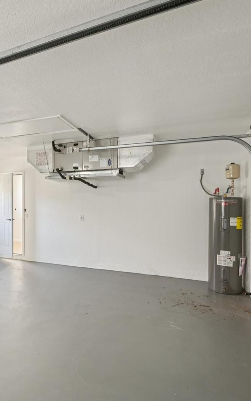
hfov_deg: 53.4
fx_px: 241
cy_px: 198
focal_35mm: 22
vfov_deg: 79.6
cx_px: 74
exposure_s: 1/10
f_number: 8
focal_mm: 14
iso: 400
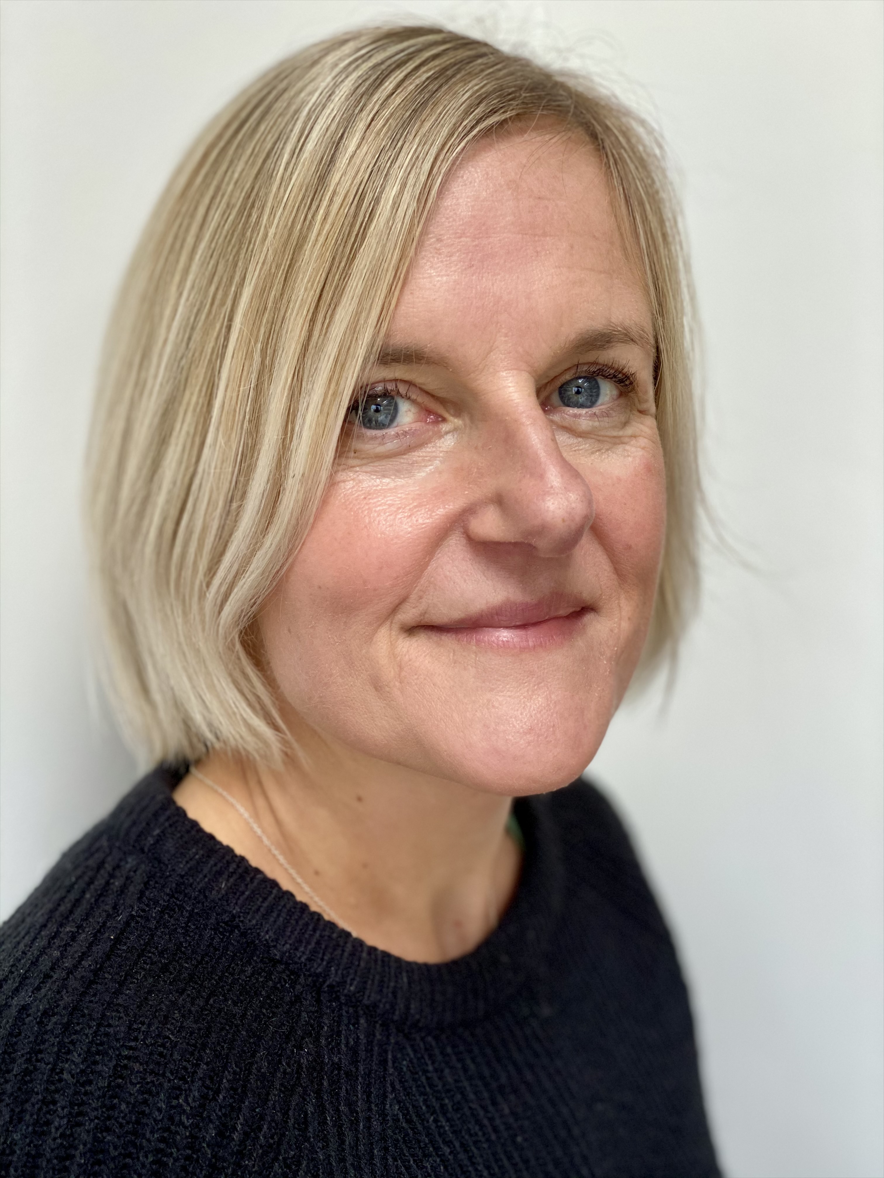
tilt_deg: -7.9
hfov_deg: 28.0
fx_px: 1771
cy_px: 589
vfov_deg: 36.8
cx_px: 442
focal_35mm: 52
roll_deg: +0.7
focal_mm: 6
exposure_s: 1/111
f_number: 2
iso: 125
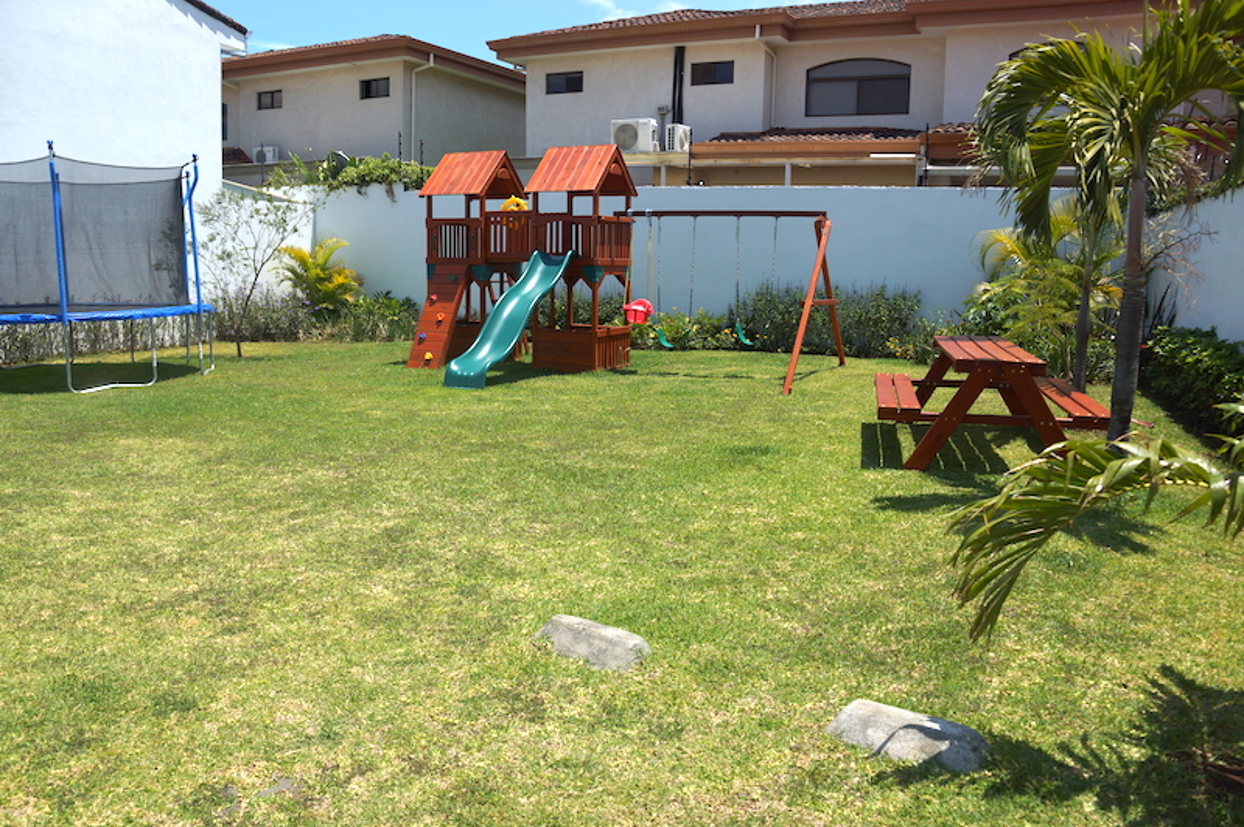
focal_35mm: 27
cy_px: 414
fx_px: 932
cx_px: 622
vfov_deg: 47.9
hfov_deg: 67.4
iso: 100
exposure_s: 1/1000
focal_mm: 18
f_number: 5
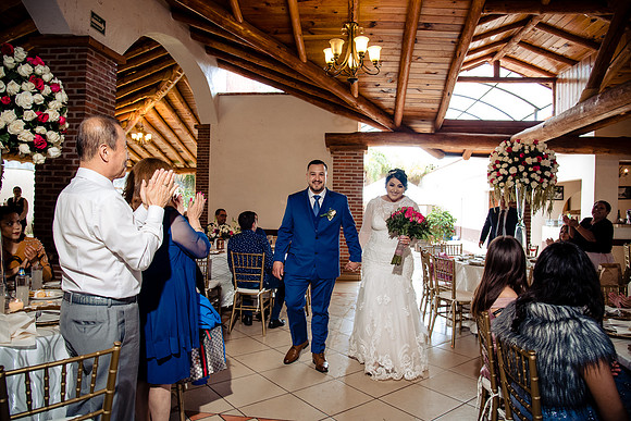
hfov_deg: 73.7
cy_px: 210
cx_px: 316
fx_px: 421
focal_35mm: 24
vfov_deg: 53.2
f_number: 5.6
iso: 1250
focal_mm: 24
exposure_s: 1/125
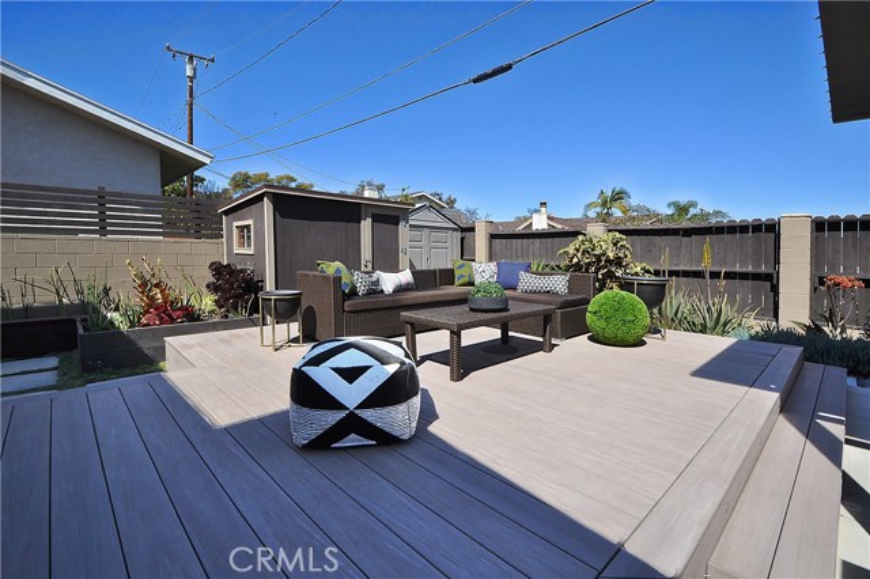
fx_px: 362
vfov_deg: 77.3
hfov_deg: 100.4
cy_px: 290
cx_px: 435
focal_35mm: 15
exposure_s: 1/200
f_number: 14
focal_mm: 10
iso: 200
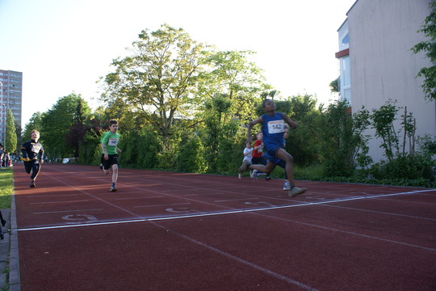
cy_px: 146
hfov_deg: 67.4
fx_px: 327
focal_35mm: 27
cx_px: 218
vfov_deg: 47.9
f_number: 4
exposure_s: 1/160
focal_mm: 18
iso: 100
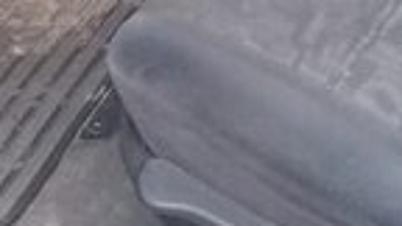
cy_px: -202
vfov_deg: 7.6
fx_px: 1652
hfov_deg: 13.6
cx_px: 419
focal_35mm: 155
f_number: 2.2
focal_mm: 3.3
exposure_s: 1/17
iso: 200
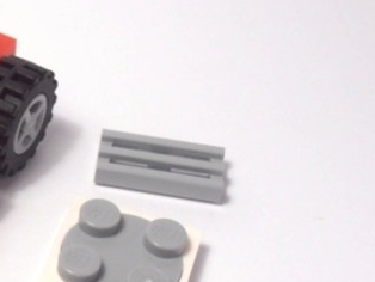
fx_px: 1149
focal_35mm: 106
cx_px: -78
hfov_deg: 17.6
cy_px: 181
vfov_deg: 14.0
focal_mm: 6.61
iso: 80
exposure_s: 1/80
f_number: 3.9
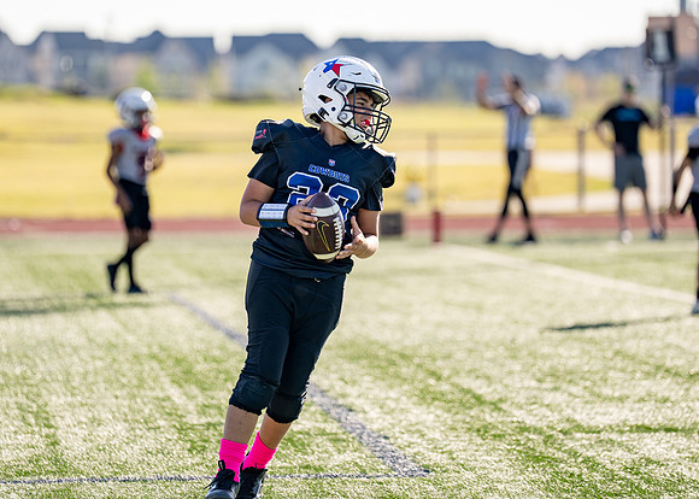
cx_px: 322
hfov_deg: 8.5
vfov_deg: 6.1
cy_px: 190
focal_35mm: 237
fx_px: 4696
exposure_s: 1/2000
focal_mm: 173
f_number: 2.8
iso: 160
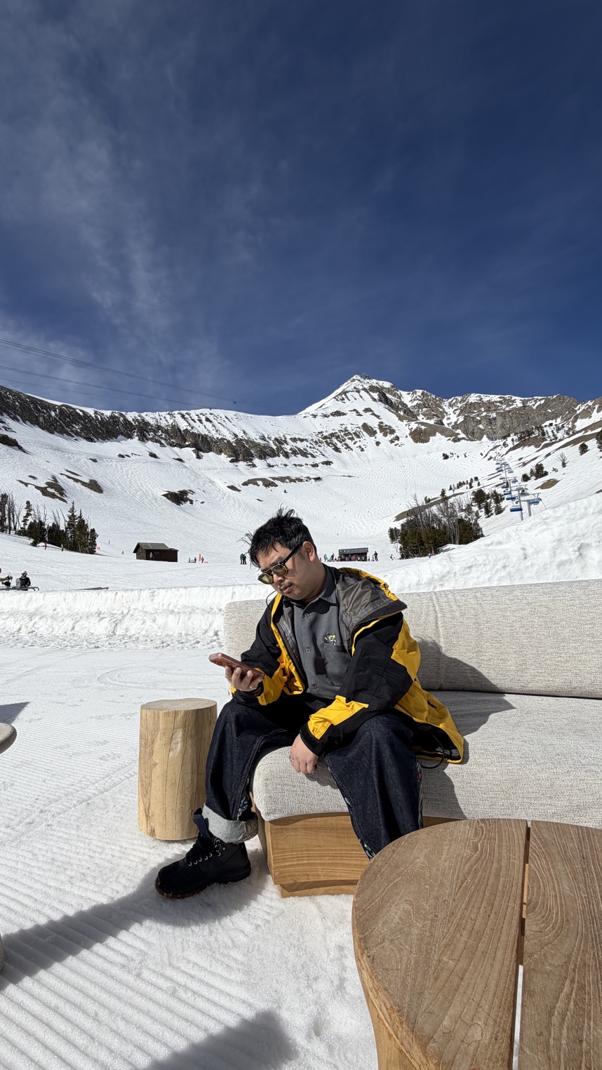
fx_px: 454
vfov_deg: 99.4
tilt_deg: +6.9
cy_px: 544
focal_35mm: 16
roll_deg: +2.5
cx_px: 226
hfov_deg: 66.1
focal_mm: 2.22
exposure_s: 1/2506
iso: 20
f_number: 2.2
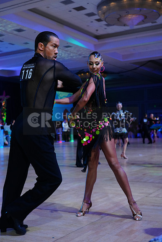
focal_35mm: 49
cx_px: 81
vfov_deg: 40.3
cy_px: 121
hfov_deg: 27.5
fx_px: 331
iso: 2500
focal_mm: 49
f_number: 4
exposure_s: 1/400
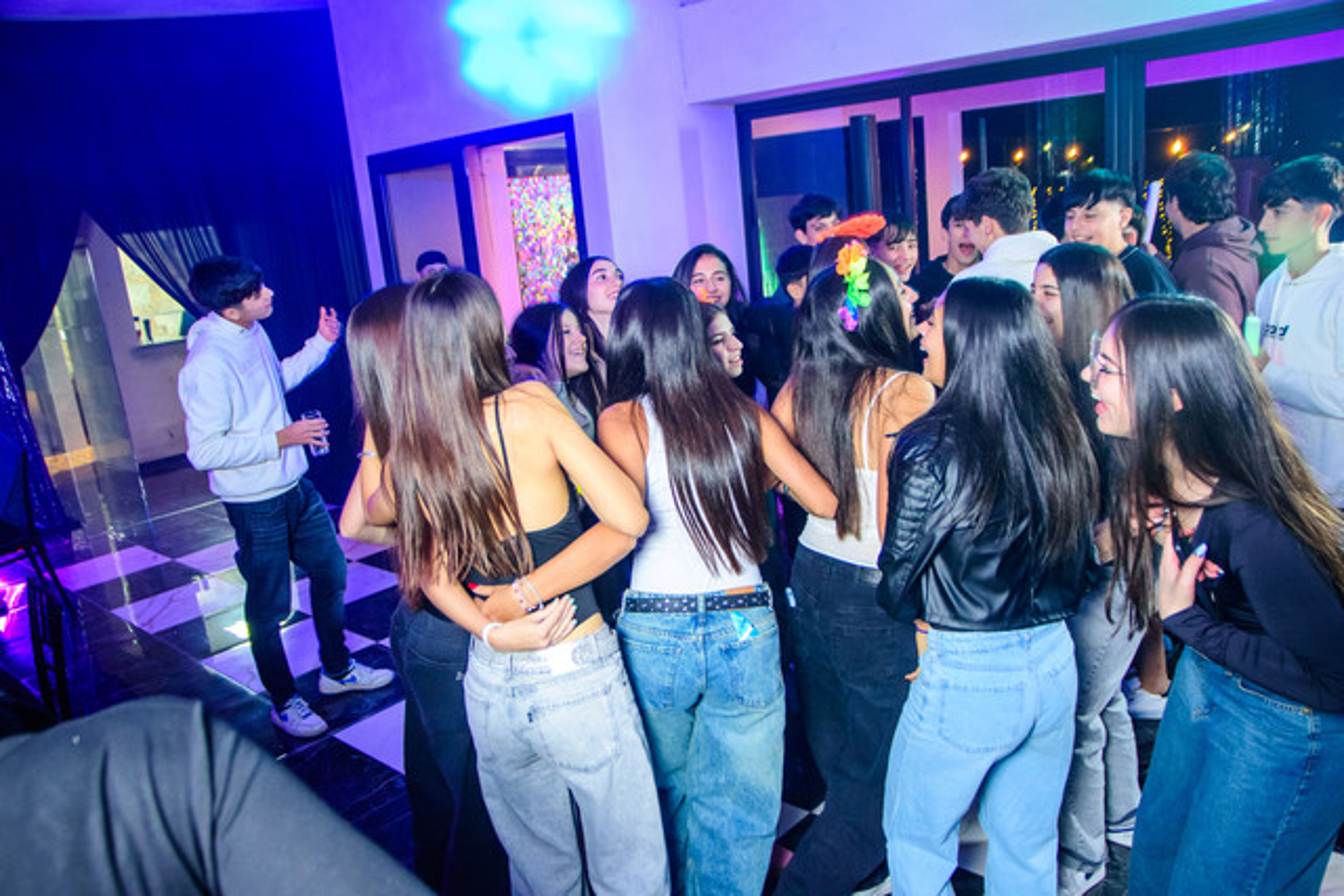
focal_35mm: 26
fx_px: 952
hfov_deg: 70.4
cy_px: 448
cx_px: 672
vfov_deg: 50.4
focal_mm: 17
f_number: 2.8
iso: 2500
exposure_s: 1/60
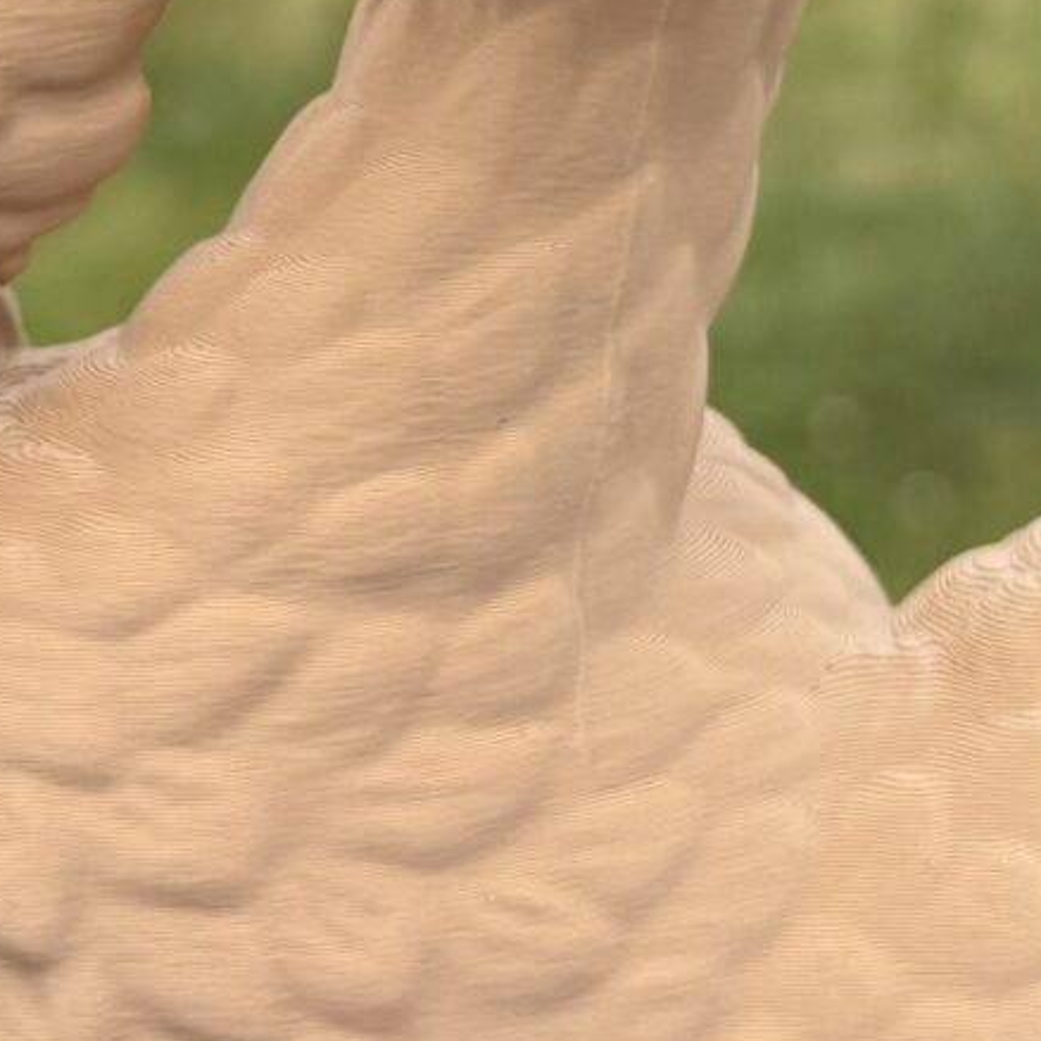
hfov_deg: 14.1
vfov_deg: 13.5
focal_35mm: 124
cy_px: -335
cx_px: 383
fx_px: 4219
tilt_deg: -8.8
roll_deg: +1.7
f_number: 1.78
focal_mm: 6.76
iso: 80
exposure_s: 1/309
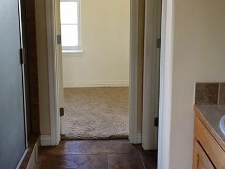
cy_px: 40
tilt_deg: -12.1
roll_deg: -0.1
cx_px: 100
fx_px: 299
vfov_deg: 31.0
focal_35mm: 46
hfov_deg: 41.2
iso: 80
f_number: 2.2
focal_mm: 4.15
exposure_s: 1/15
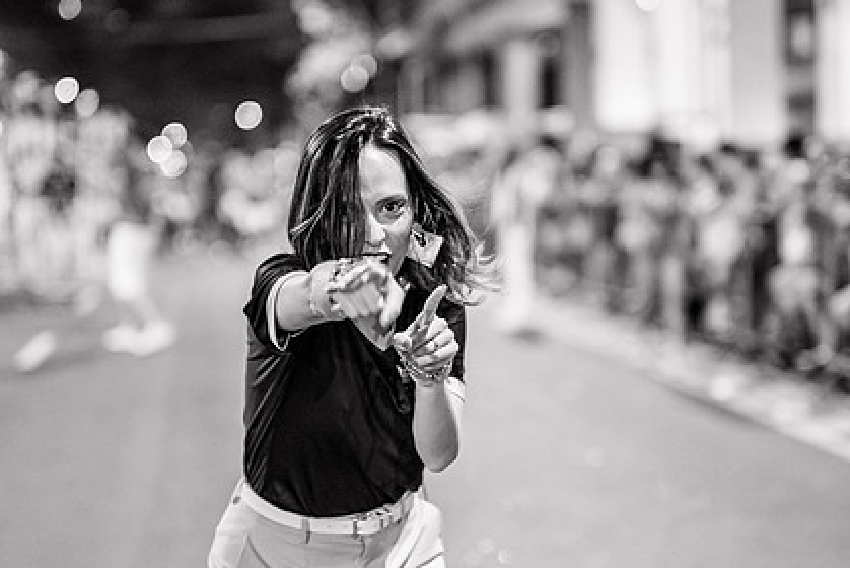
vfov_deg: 16.9
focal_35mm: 81
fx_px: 1914
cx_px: 455
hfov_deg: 25.0
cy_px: 301
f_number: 1.2
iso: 2500
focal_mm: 50
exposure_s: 1/320
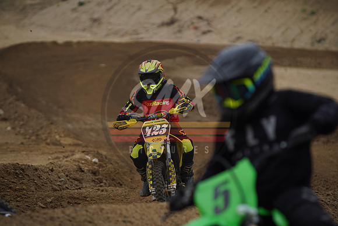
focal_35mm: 200
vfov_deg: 6.9
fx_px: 1878
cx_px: 169
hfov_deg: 10.3
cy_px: 113
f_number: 4
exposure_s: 1/1000
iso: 320
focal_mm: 200
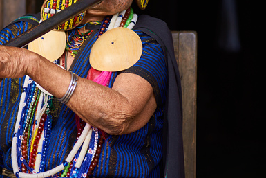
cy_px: 26
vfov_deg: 7.5
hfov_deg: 11.3
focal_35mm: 182
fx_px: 1345
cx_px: 50
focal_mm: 100
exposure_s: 1/200
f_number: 4
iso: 200
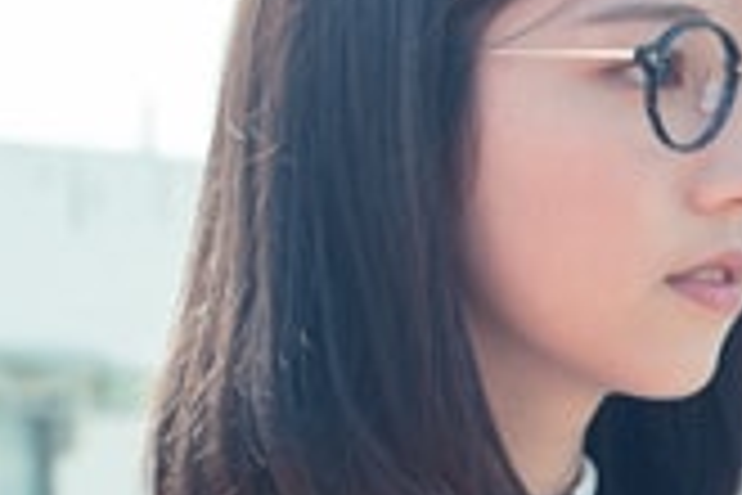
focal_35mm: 243
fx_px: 5008
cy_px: 590
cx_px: 1174
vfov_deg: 5.6
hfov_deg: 8.3
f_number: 5
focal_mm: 50
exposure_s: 1/200
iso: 80
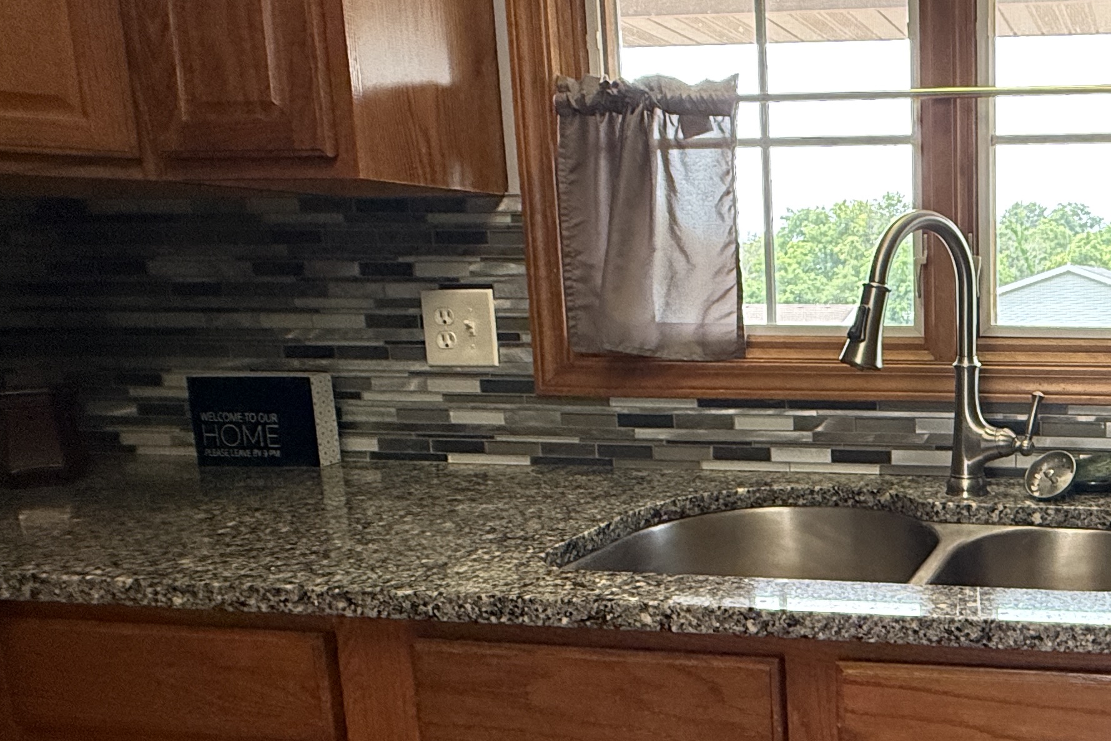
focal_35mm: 33
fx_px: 1018
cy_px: 435
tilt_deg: -8.1
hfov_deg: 49.6
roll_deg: +0.0
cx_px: 1040
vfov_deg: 39.8
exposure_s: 1/120
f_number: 2.2
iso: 250
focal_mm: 2.22
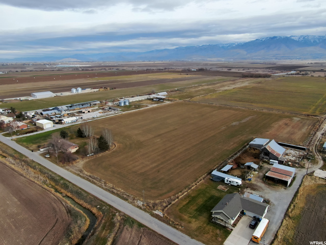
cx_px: 163
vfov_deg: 56.8
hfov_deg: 71.6
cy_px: 122
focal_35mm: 24
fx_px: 226
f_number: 2.8
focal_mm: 4.39
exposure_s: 1/800
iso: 400
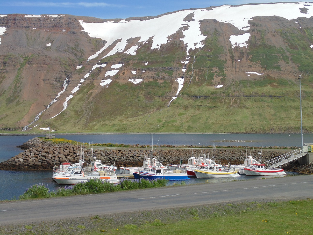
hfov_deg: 36.2
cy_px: 118
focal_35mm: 53
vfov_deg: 27.5
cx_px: 156
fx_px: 479
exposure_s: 1/800
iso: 80
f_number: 3.9
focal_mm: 9.5
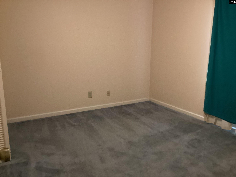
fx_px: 211
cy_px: 88
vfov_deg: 45.4
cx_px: 118
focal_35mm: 31
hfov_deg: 58.4
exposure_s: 1/20
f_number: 2.4
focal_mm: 3.3
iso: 640
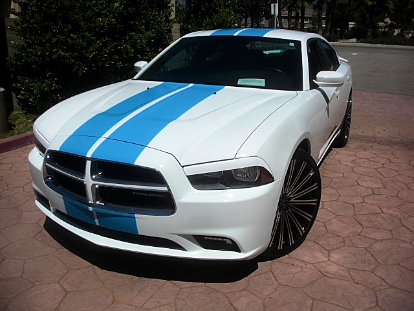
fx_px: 431
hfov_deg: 51.4
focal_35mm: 36
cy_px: 156
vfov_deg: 39.7
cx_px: 207
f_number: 7.9
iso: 50
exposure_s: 1/320
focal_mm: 6.3
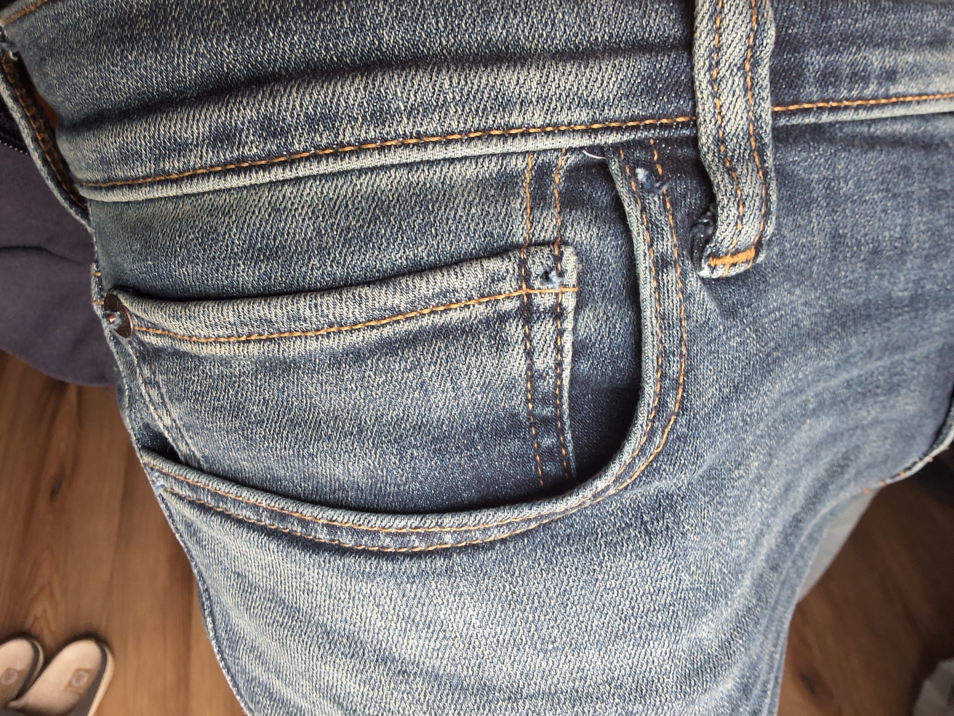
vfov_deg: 49.7
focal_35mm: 28
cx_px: 477
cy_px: 358
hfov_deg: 63.4
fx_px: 772
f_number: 1.9
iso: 160
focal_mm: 2.91
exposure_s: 1/40
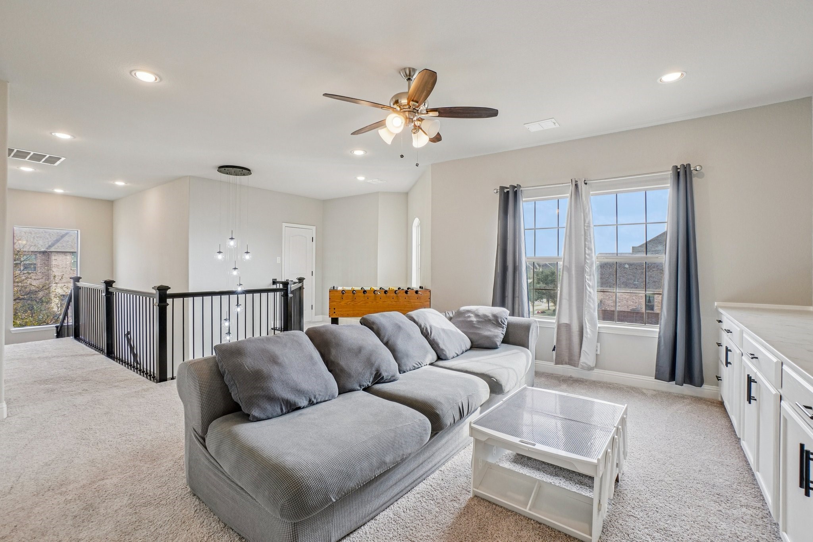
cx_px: 406
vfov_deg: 77.3
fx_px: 339
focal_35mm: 15
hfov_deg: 100.4
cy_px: 271
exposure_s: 1/60
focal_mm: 10
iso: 400
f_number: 8
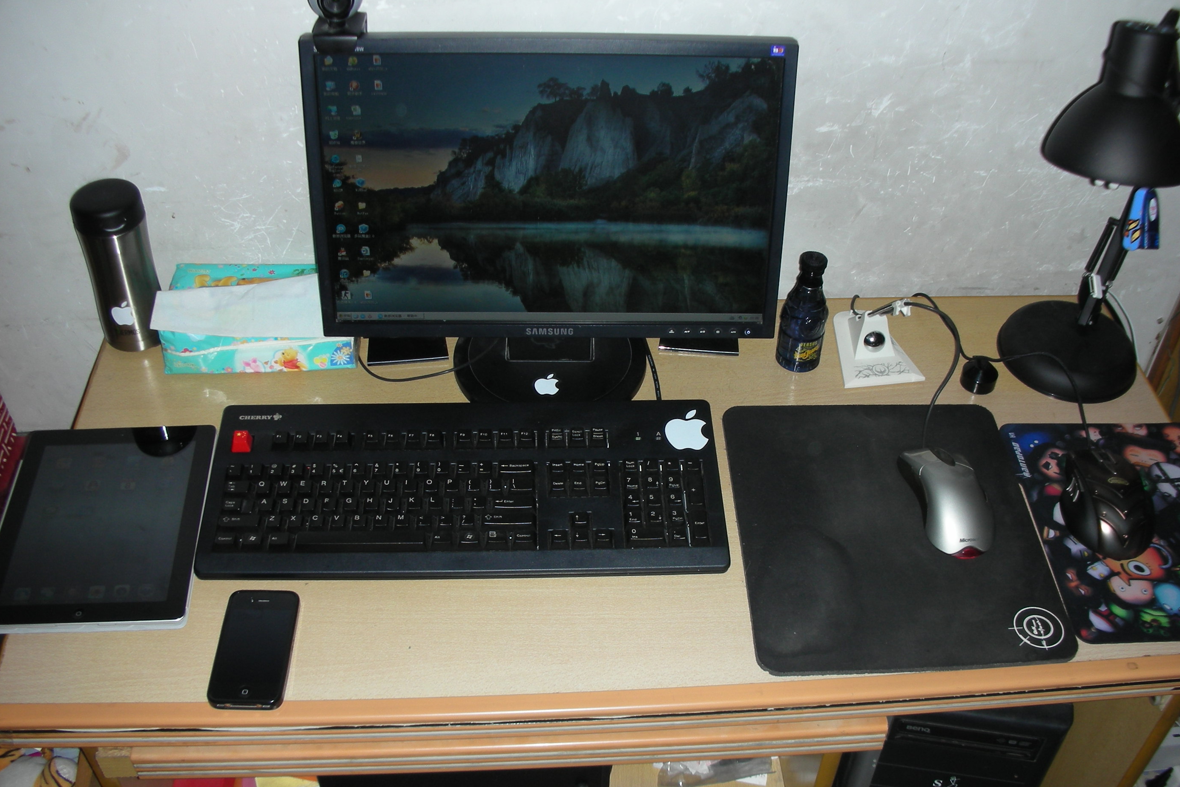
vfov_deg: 35.9
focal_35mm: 37
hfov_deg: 51.9
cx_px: 594
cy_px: 406
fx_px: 1213
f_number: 3
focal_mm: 5.8
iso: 54
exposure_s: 1/60.1
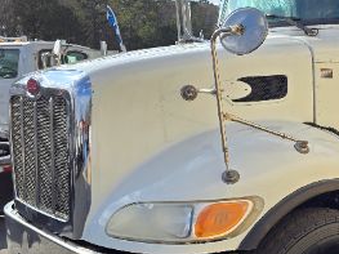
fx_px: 548
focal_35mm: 56
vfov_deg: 25.8
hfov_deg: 30.8
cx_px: 370
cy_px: 183
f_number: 1.7
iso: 12
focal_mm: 6.3
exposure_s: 1/883
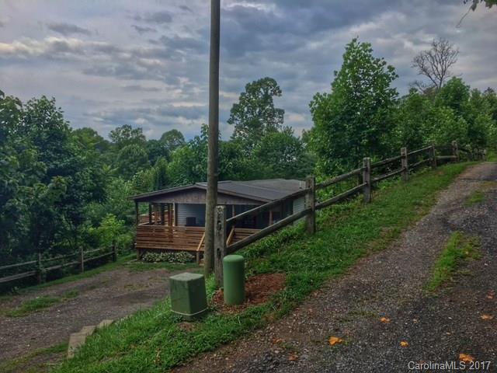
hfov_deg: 61.7
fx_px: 416
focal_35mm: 29
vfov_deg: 48.2
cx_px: 248
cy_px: 186
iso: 25
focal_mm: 4.15
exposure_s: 1/801
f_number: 2.2
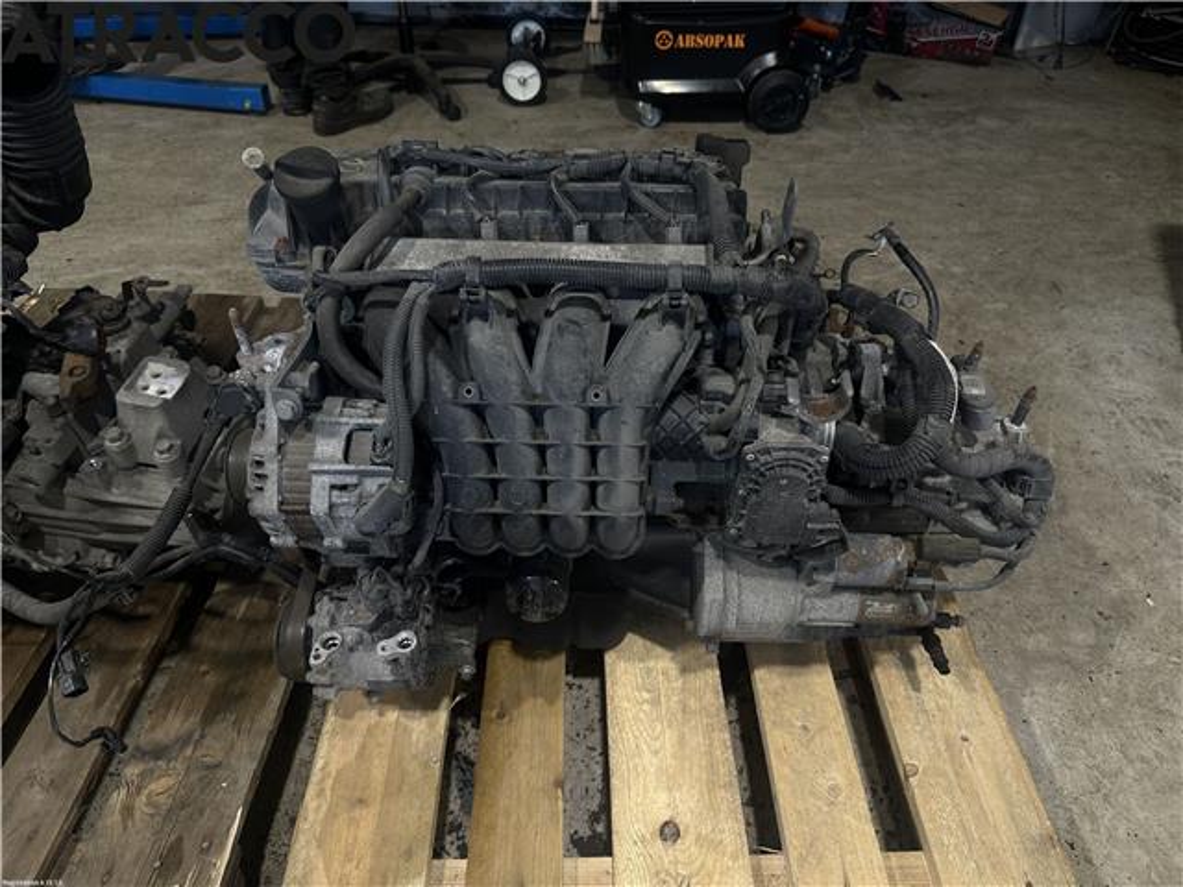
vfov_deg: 56.8
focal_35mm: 24
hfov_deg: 71.6
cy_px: 444
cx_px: 592
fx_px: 820
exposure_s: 1/100
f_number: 1.78
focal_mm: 6.86
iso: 80
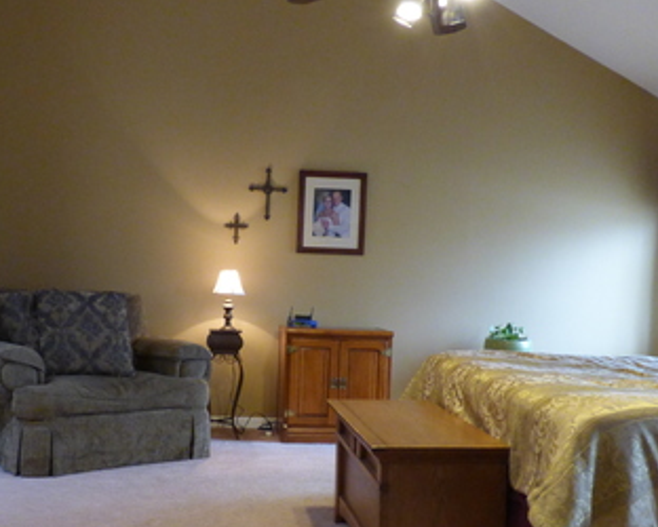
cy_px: 301
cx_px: 278
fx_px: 779
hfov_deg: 45.6
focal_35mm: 40
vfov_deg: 37.3
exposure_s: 1/15
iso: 400
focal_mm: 3.58
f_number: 2.8
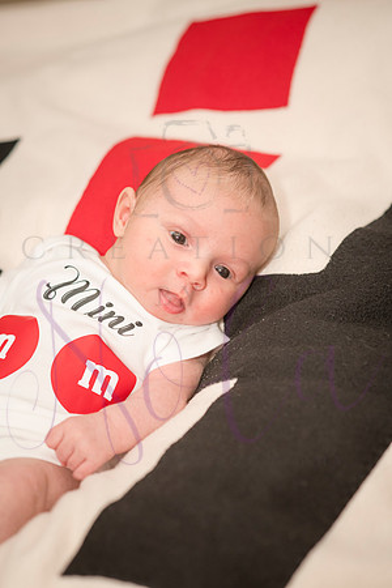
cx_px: 196
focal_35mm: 85
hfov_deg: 16.1
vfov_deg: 23.9
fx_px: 1388
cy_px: 294
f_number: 4
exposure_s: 1/250
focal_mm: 85
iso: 800
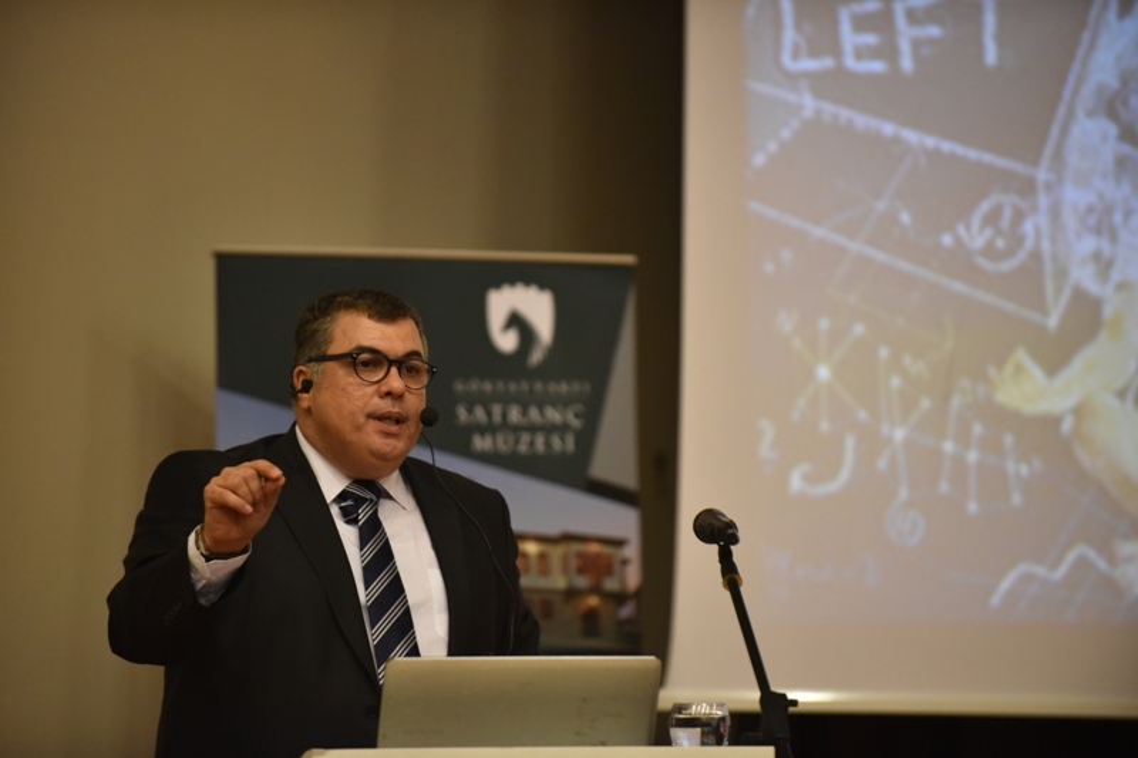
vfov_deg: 6.9
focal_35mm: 200
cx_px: 569
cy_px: 379
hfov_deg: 10.3
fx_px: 6321
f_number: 2.8
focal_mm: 200
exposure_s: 1/125
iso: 5000
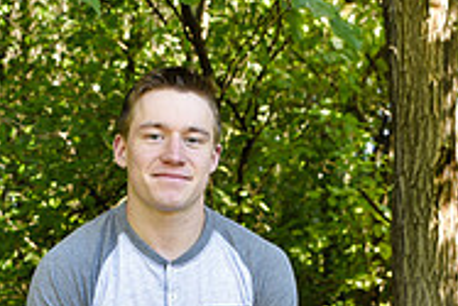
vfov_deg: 13.1
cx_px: 164
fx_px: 1260
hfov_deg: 20.5
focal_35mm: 99
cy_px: 457
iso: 200
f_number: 4
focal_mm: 32
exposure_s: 1/60
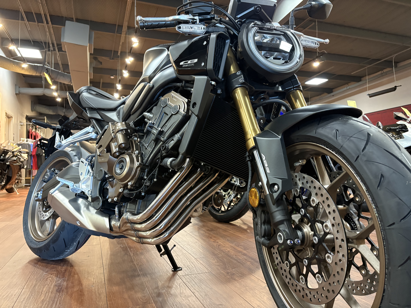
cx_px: 206
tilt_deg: +2.9
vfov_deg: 53.1
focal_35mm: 26
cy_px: 154
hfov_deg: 67.3
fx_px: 309
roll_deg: +1.0
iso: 640
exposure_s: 1/40
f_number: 1.6
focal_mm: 5.96
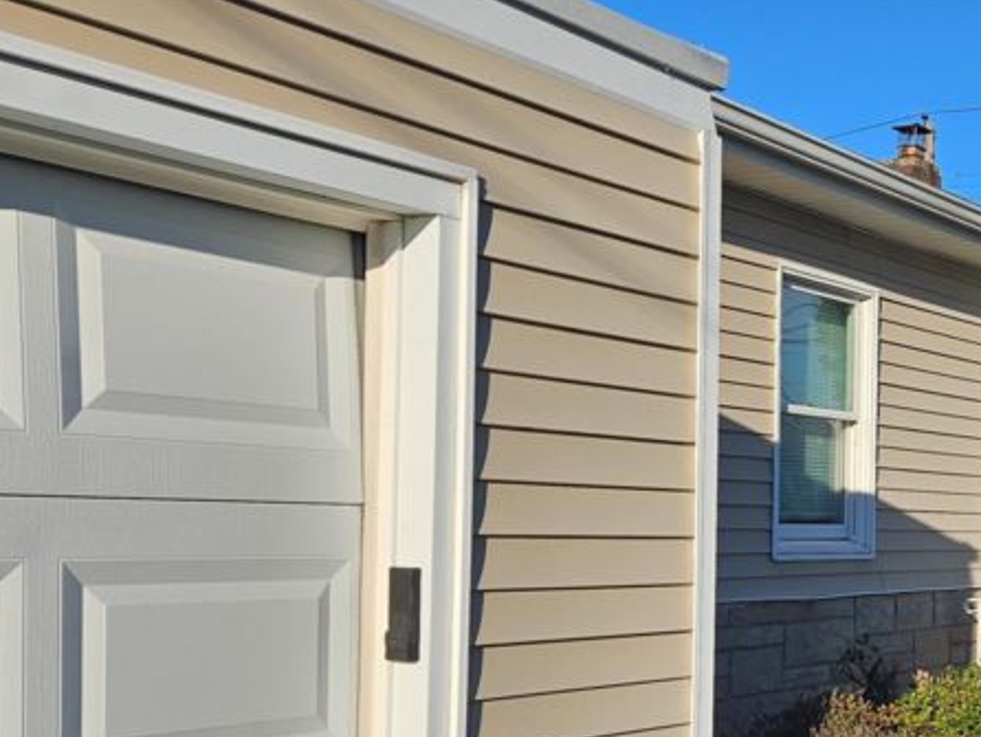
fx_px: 936
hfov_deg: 54.8
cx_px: 607
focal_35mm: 33
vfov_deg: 42.1
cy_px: 517
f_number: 1.8
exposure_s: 1/2500
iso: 25
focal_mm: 5.4
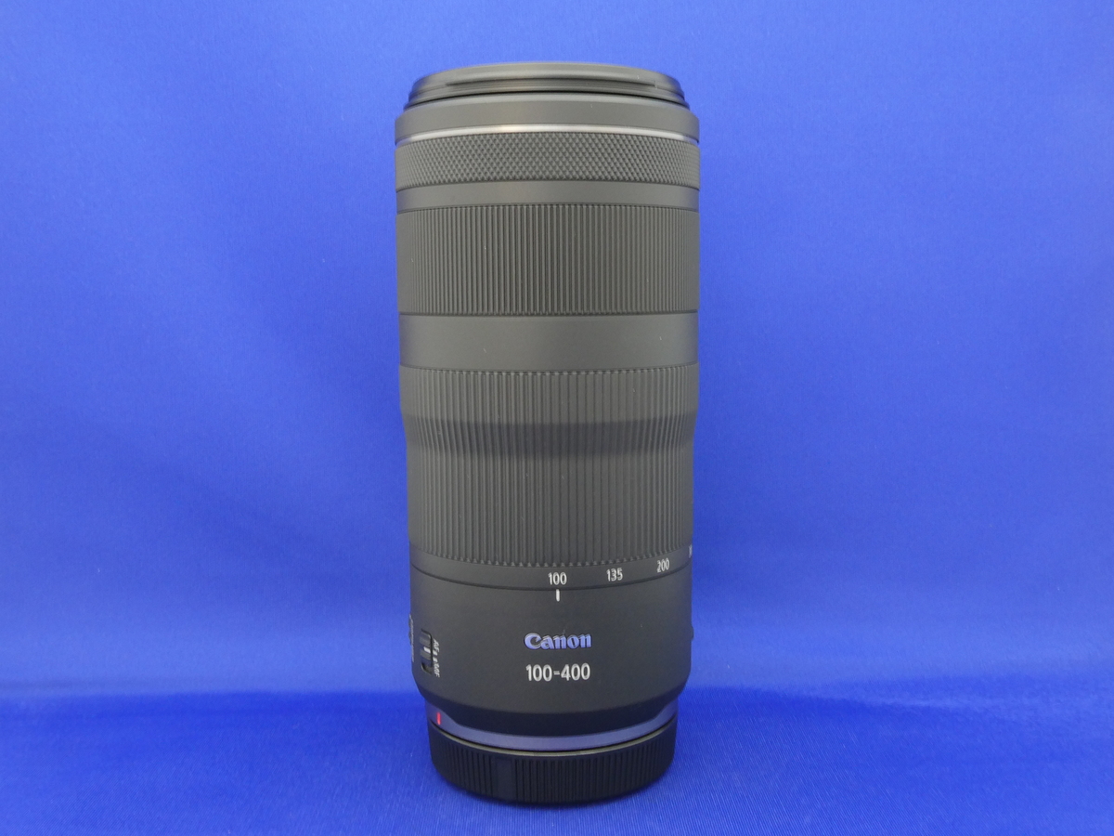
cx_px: 557
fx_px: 1126
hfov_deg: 52.6
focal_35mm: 35
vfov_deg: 40.7
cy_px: 418
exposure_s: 1
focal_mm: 6.3
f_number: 8
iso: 200
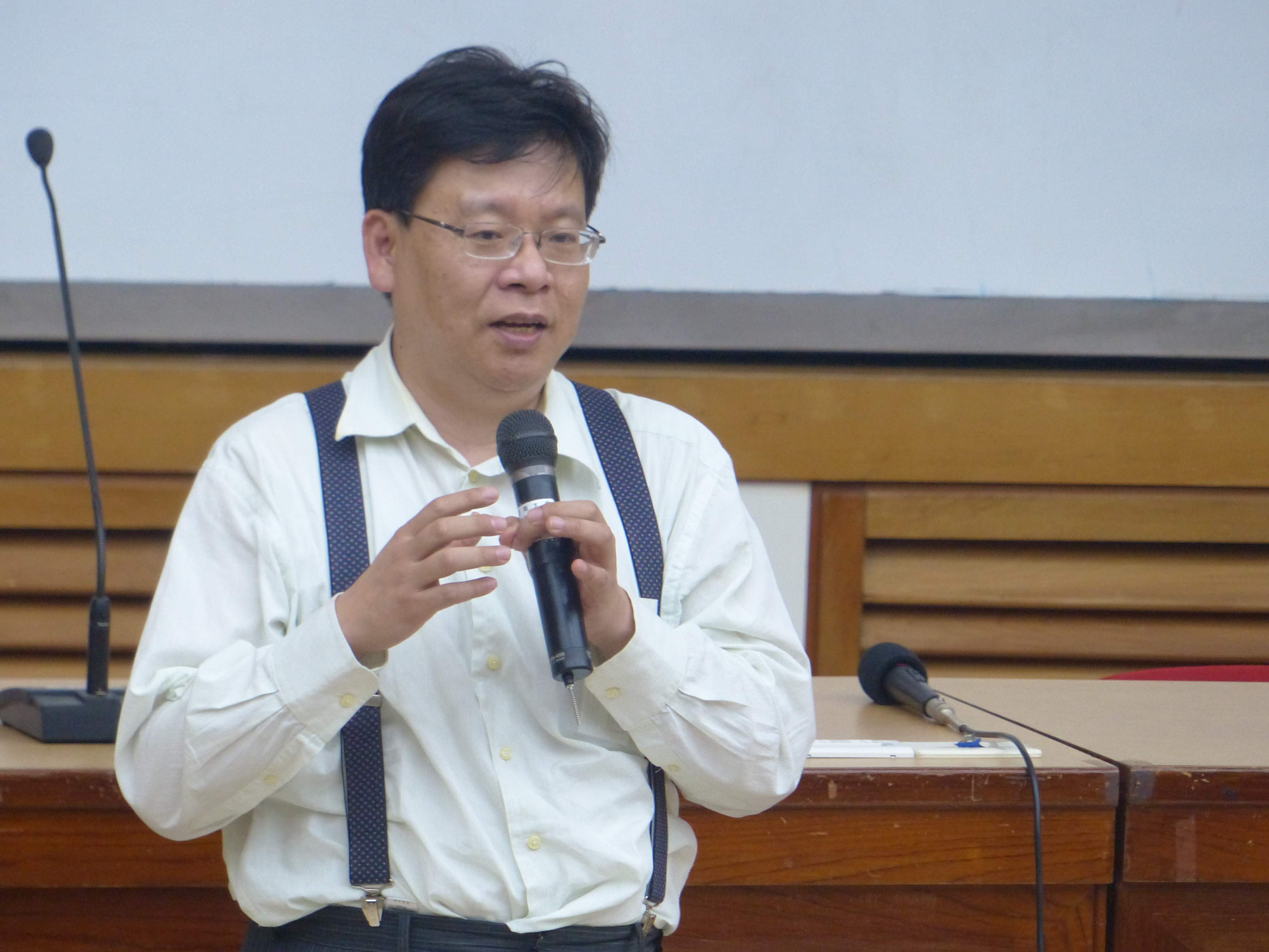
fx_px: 14114
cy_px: 476
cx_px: 634
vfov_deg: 3.9
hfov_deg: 5.1
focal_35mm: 385
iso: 400
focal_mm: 69.3
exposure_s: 1/60
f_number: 2.8
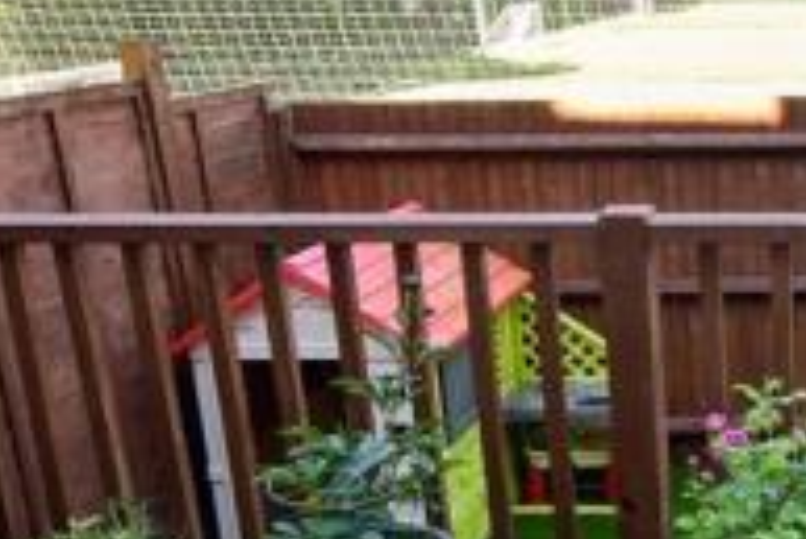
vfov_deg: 26.5
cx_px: 890
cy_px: 274
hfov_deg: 33.7
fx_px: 1143
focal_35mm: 51
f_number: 13
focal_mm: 10
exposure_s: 1/50
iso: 400
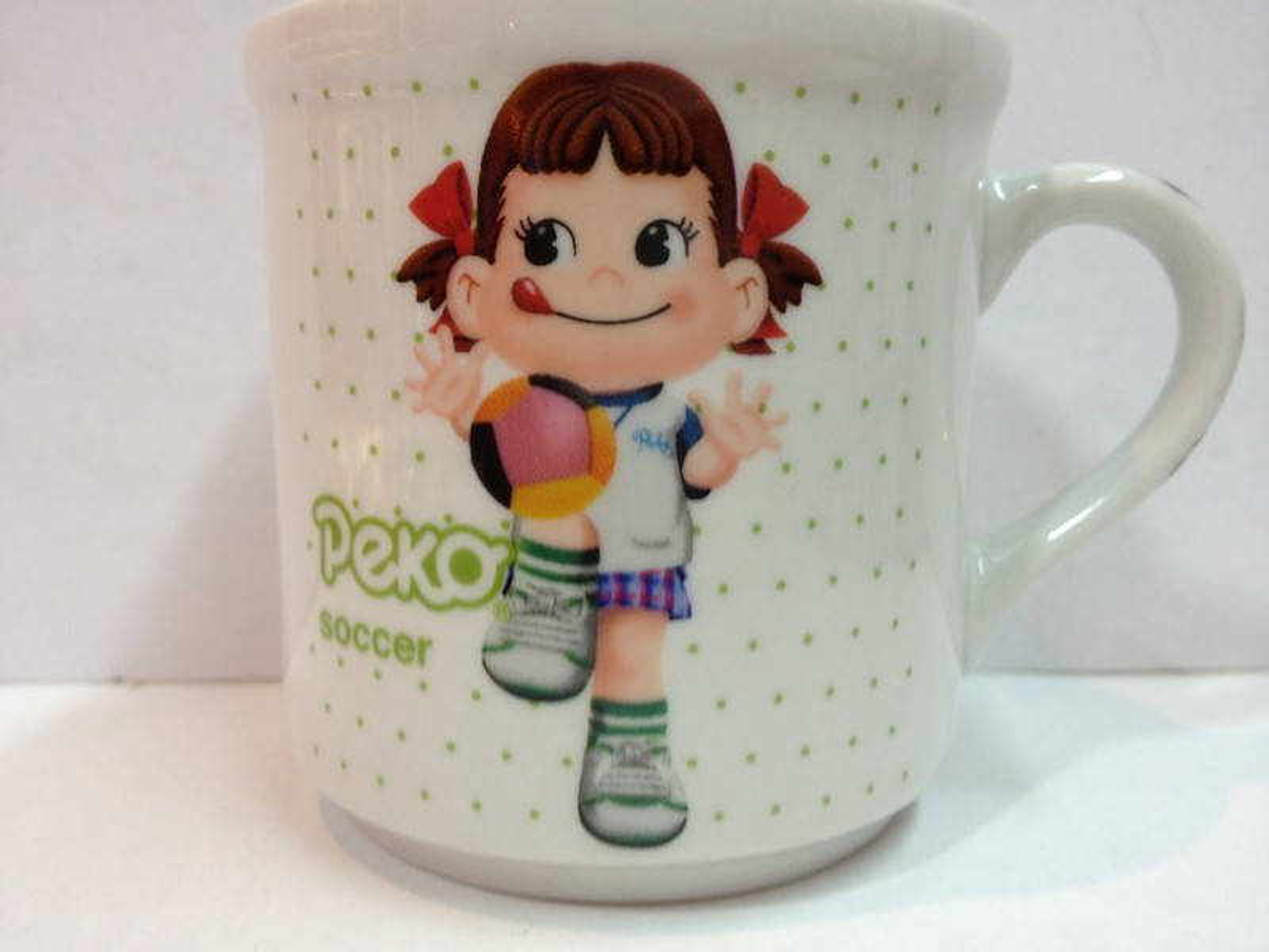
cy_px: 476
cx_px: 634
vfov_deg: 40.7
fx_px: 1283
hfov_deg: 52.6
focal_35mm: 35
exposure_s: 1/33
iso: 80
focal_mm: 4.28
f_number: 2.4
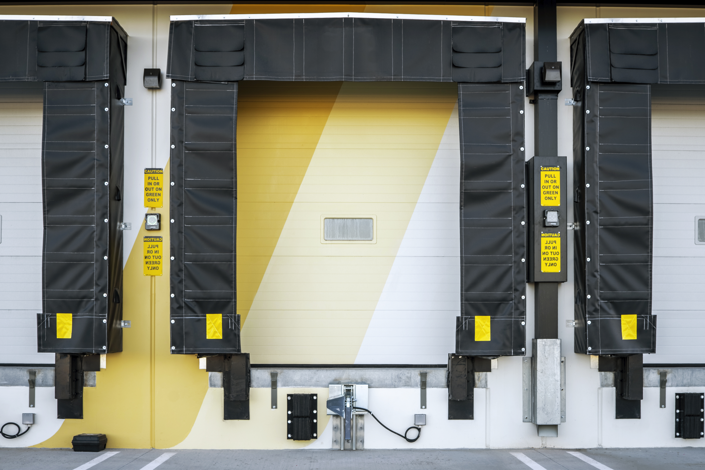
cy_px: 235
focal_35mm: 42
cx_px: 352
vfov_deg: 31.9
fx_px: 823
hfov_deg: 46.4
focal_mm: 28
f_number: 8
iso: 100
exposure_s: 1/500
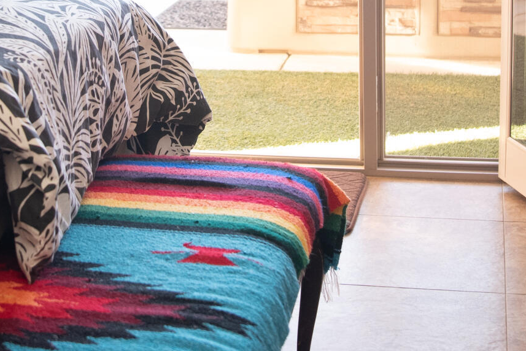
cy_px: -75
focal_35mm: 84
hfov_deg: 24.1
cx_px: 206
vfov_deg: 15.6
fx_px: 1228
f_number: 2.8
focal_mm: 24
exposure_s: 1/200
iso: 1000
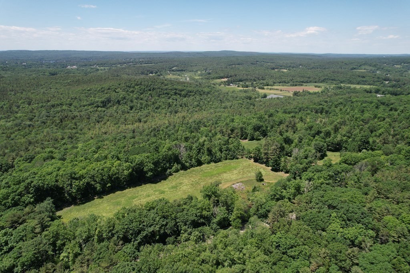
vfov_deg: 57.2
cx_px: 205
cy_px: 136
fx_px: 251
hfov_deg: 78.6
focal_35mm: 22
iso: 120
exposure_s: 1/2000
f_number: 2.8
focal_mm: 8.38
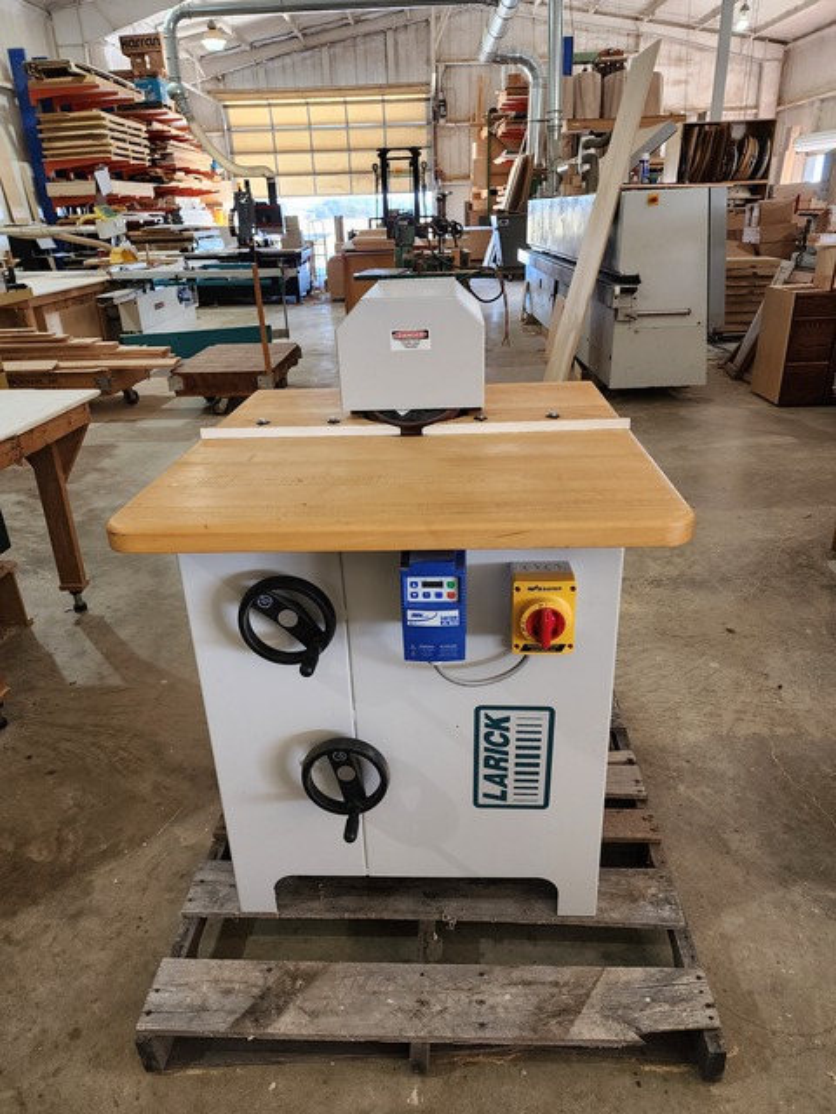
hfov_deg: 58.9
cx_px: 418
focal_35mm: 23
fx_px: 741
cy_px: 557
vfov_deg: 73.9
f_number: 1.8
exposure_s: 1/120
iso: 200
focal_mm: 6.4
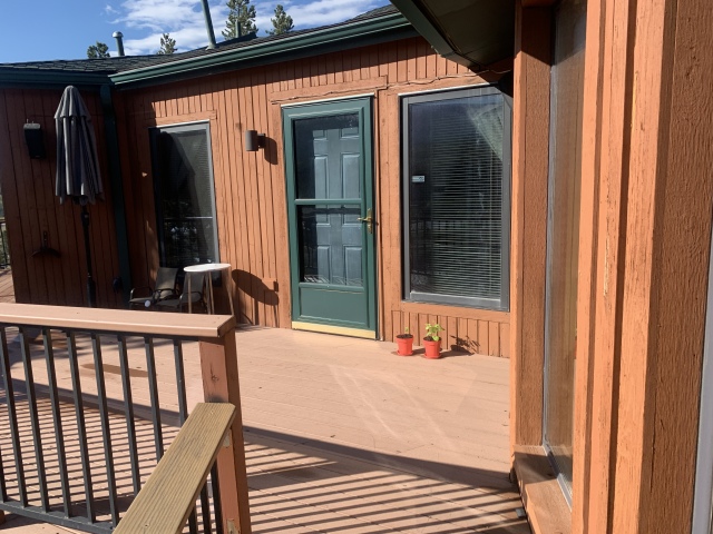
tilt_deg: -5.6
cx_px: 356
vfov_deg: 53.1
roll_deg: +0.0
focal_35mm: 26
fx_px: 536
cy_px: 267
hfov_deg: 67.3
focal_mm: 4.25
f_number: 1.8
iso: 25
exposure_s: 1/1314
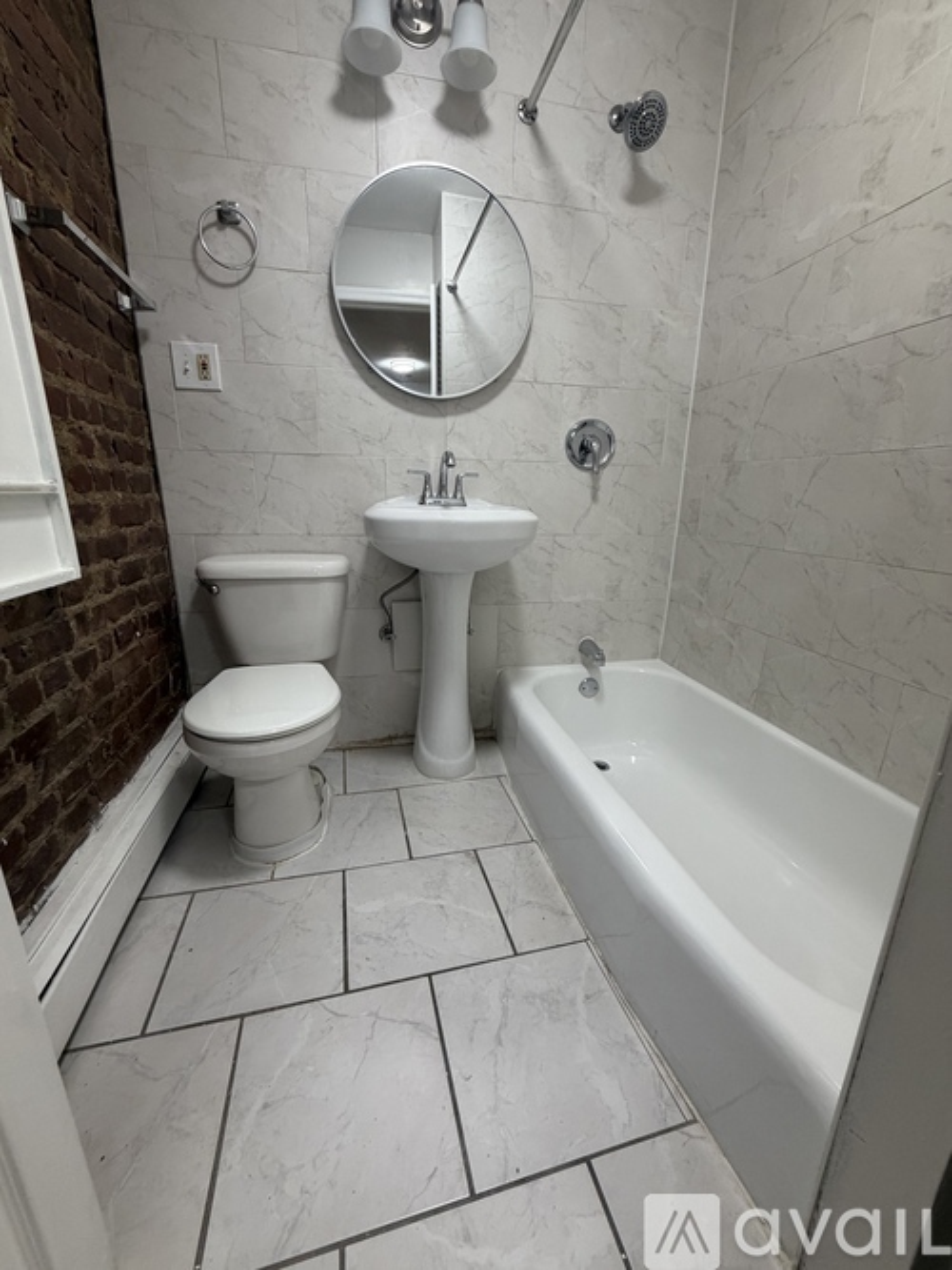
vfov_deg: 102.1
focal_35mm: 14
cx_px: 476
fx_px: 514
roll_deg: -1.0
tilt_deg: -15.6
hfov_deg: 85.7
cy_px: 635
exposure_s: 1/60
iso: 200
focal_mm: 2.22
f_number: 2.2
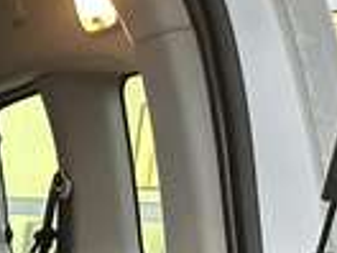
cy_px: 459
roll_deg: -0.5
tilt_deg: -19.0
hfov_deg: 16.9
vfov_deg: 14.1
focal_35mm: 93
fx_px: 905
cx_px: -296
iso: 1000
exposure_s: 1/25
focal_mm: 6.86
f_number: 1.78
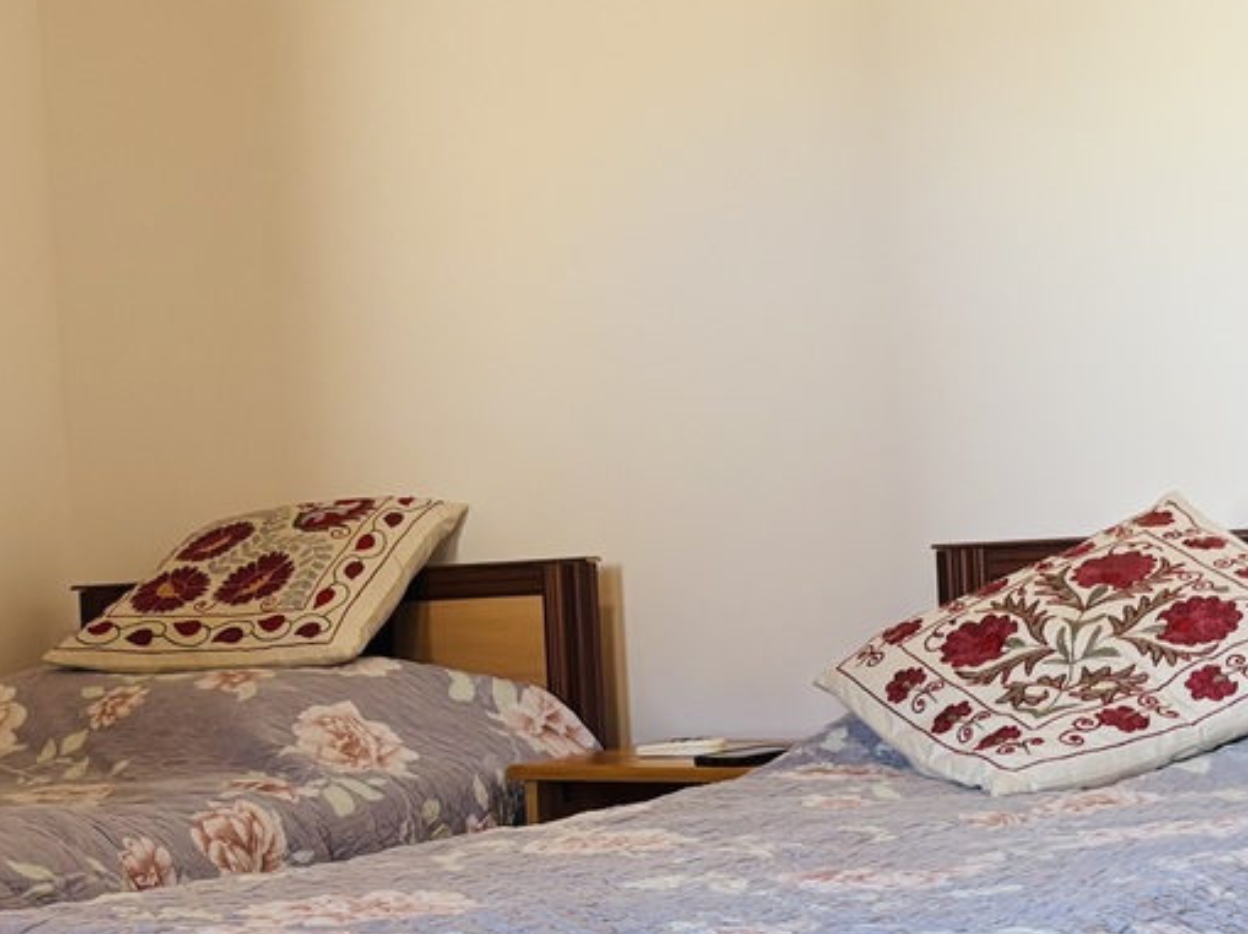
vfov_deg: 20.1
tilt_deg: +0.4
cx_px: 689
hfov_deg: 26.7
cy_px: 538
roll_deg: +3.1
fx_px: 2630
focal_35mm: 73
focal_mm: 5.96
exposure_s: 1/88
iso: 125
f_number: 1.6
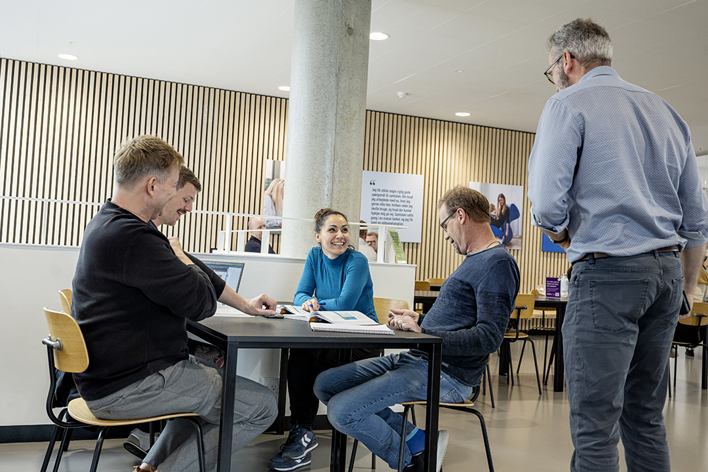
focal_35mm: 34
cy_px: 236
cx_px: 354
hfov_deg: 55.1
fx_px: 678
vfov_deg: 38.4
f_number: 4.5
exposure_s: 1/125
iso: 1250
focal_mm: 34.5
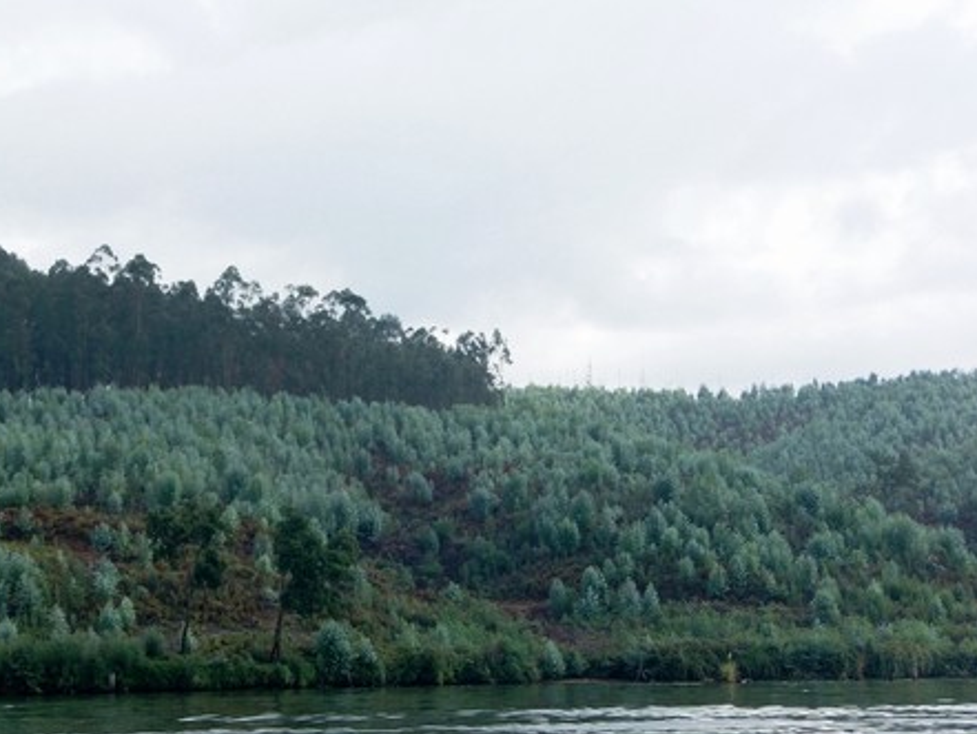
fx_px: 1920
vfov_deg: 21.6
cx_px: 454
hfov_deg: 28.5
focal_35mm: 68
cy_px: 411
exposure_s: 1/320
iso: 100
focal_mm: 10.7
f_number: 4
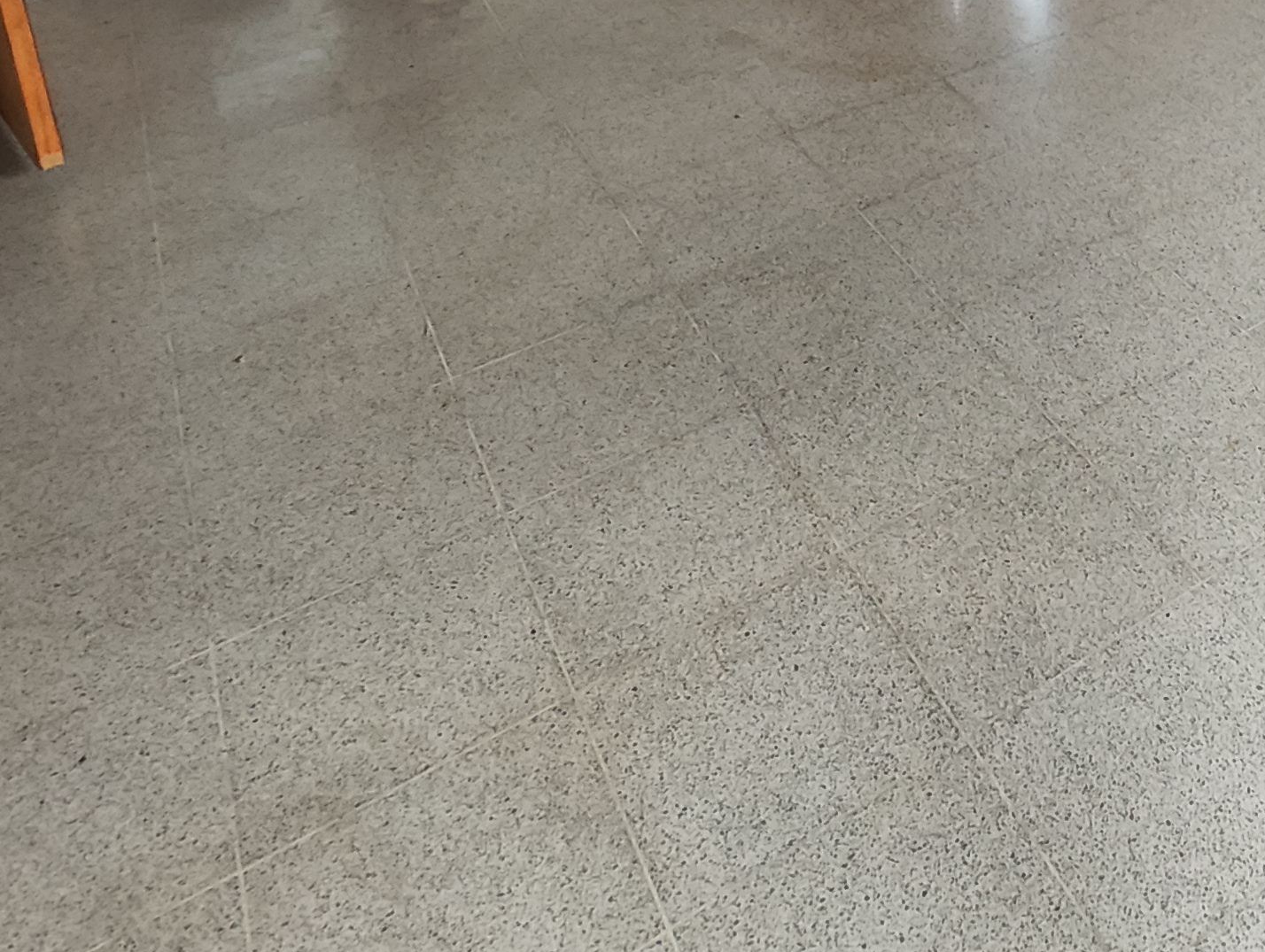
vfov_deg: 29.2
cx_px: 1212
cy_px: -286
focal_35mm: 40
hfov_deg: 41.7
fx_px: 1464
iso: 704
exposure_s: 1/30
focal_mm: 2.16
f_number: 2.2
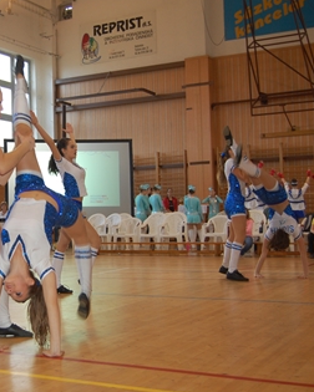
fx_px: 674
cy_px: 193
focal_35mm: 58
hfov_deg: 25.2
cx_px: 17
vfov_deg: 32.5
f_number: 4
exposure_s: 1/100
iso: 400
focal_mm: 26
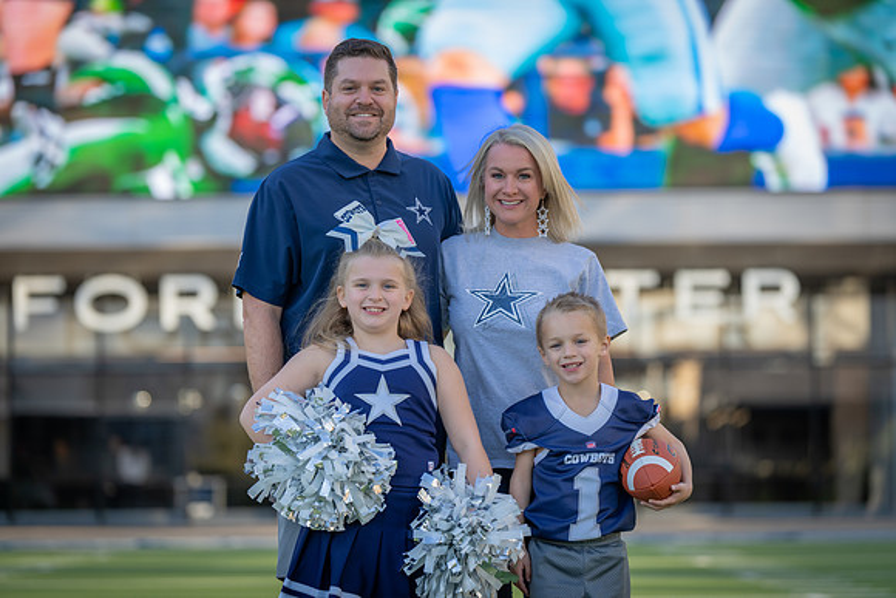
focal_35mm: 129
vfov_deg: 10.6
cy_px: 299
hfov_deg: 15.9
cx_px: 448
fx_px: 3211
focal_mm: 129
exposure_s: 1/320
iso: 100
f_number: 2.8
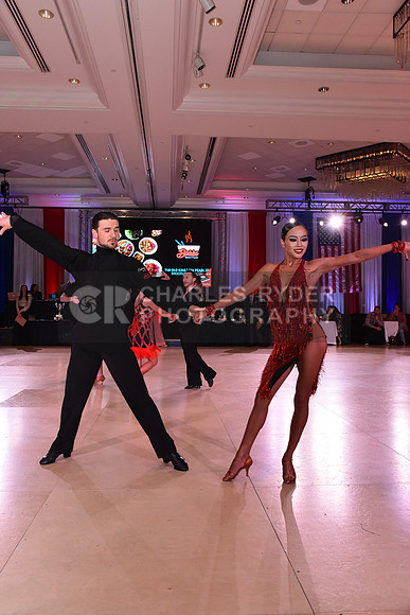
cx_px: 205
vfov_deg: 65.5
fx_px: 478
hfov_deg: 46.4
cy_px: 308
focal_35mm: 28
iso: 2500
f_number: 8
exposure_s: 1/320
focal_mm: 28
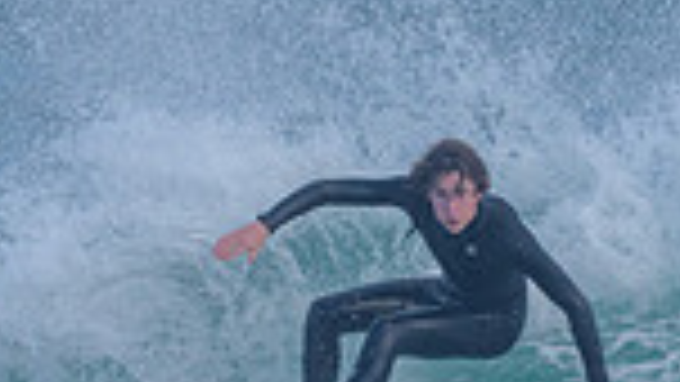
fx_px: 44364
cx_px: 282
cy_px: 416
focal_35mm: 2460
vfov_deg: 0.5
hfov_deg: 0.9
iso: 360
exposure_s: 1/2000
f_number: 5.6
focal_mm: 500
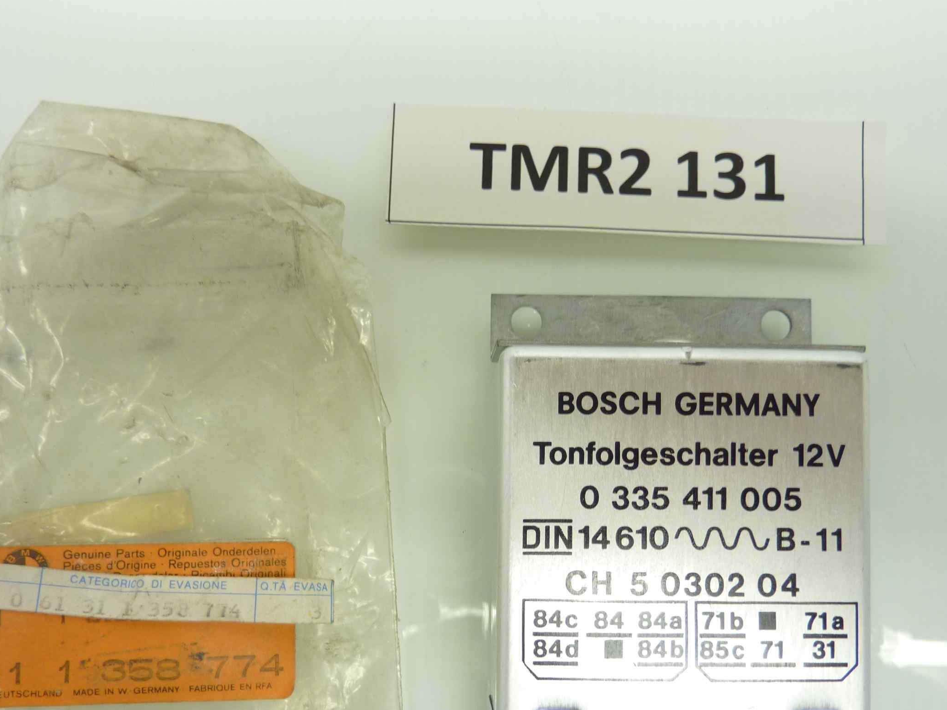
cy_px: 434
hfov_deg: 58.3
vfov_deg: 45.1
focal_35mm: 31
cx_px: 453
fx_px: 848
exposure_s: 1/20
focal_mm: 4.1
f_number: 3.3
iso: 80
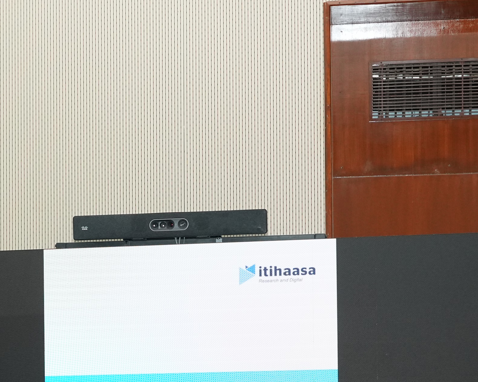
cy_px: 474
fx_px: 1514
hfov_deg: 17.7
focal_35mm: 107
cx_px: 69
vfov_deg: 13.9
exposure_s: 1/250
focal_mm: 36
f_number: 5.6
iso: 2000
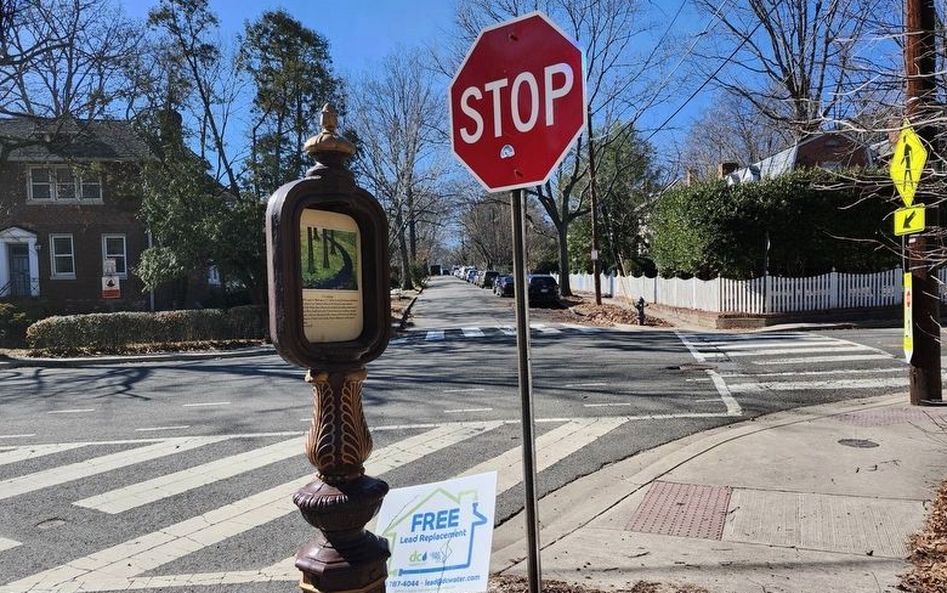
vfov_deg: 49.1
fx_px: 645
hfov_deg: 72.5
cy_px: 343
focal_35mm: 25
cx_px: 484
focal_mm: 5.54
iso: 25
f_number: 1.8
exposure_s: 1/1173
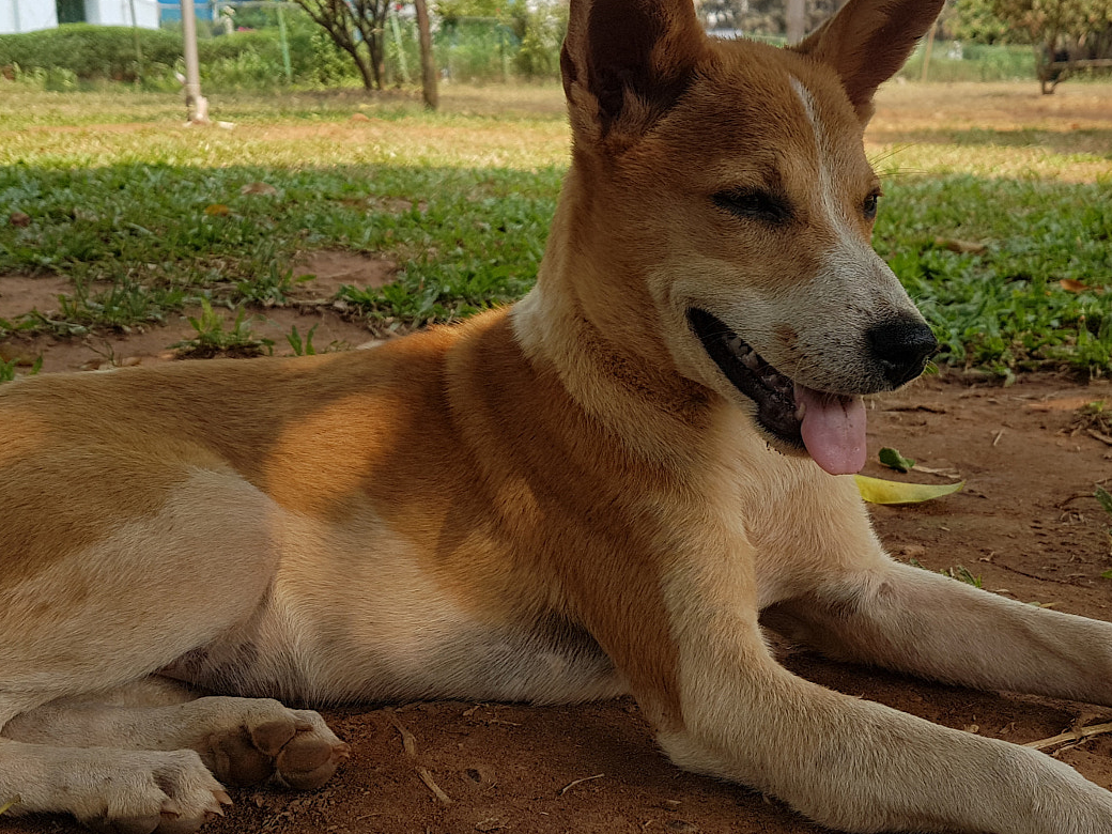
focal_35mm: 40
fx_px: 1285
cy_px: 437
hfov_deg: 46.7
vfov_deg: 36.0
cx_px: 637
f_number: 1.7
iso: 40
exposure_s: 1/944
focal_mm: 4.2
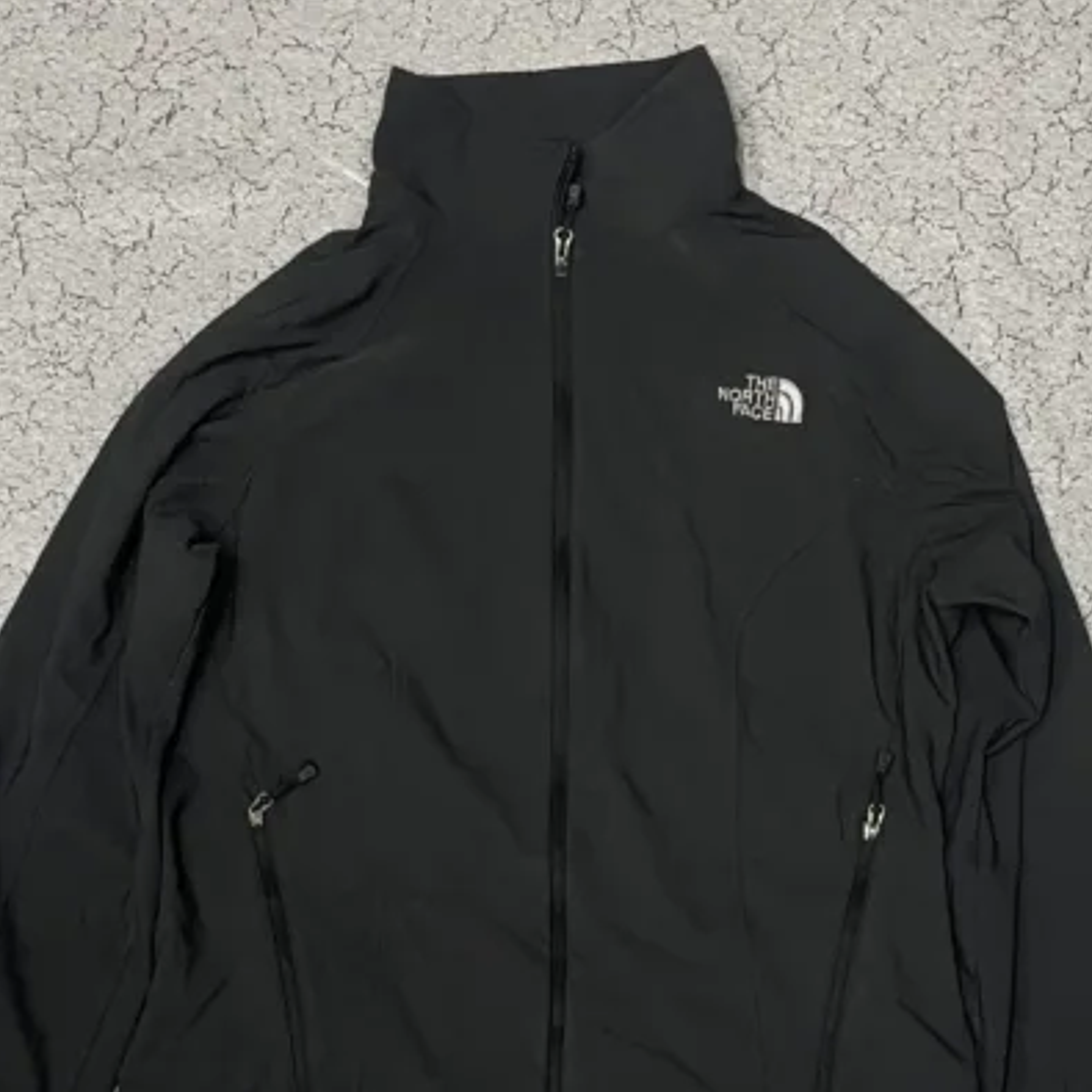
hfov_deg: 52.5
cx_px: 542
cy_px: 704
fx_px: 1106
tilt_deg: -87.4
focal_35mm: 31
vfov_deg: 51.8
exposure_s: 1/50
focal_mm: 4.2
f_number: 1.6
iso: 200
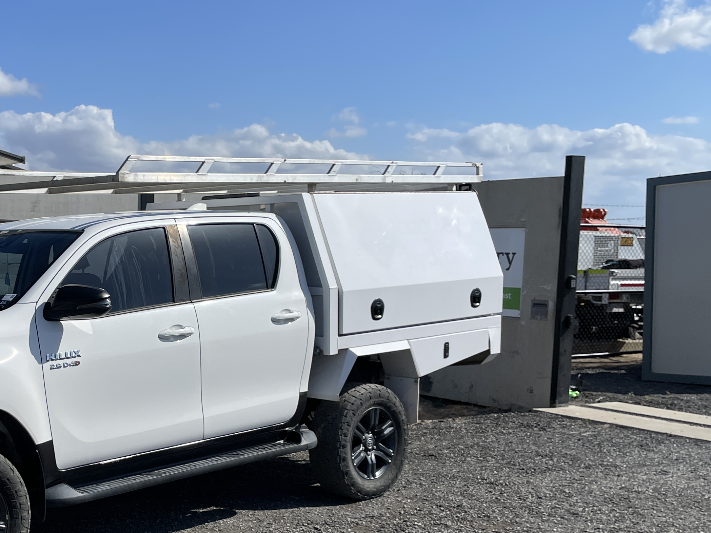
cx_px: 93
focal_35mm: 50
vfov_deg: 28.8
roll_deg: -0.7
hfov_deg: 36.2
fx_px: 1027
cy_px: 368
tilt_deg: -6.8
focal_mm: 4.2
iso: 32
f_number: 1.6
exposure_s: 1/5814
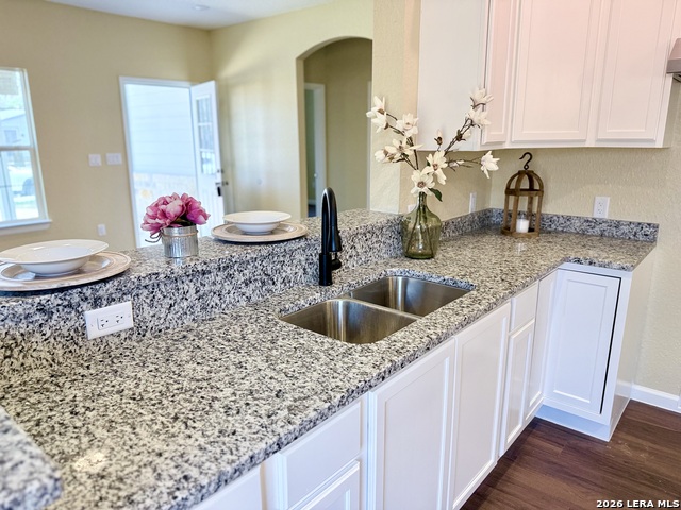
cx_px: 340
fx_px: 472
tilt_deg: -14.0
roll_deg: +0.4
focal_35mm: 24
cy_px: 255
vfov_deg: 56.8
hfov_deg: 71.6
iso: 200
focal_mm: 6.76
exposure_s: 1/223
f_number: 1.78
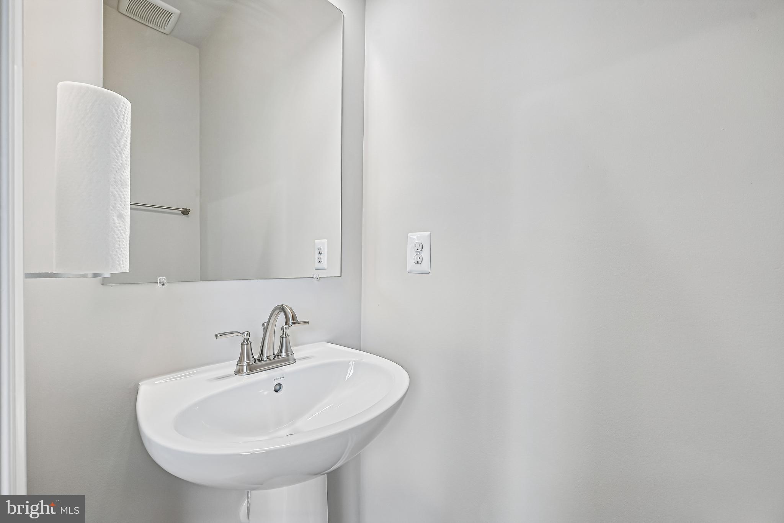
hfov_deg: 104.3
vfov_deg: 81.2
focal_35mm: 14
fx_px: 305
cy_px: 262
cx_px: 392
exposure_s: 1/15
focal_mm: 14
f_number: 8
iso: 140
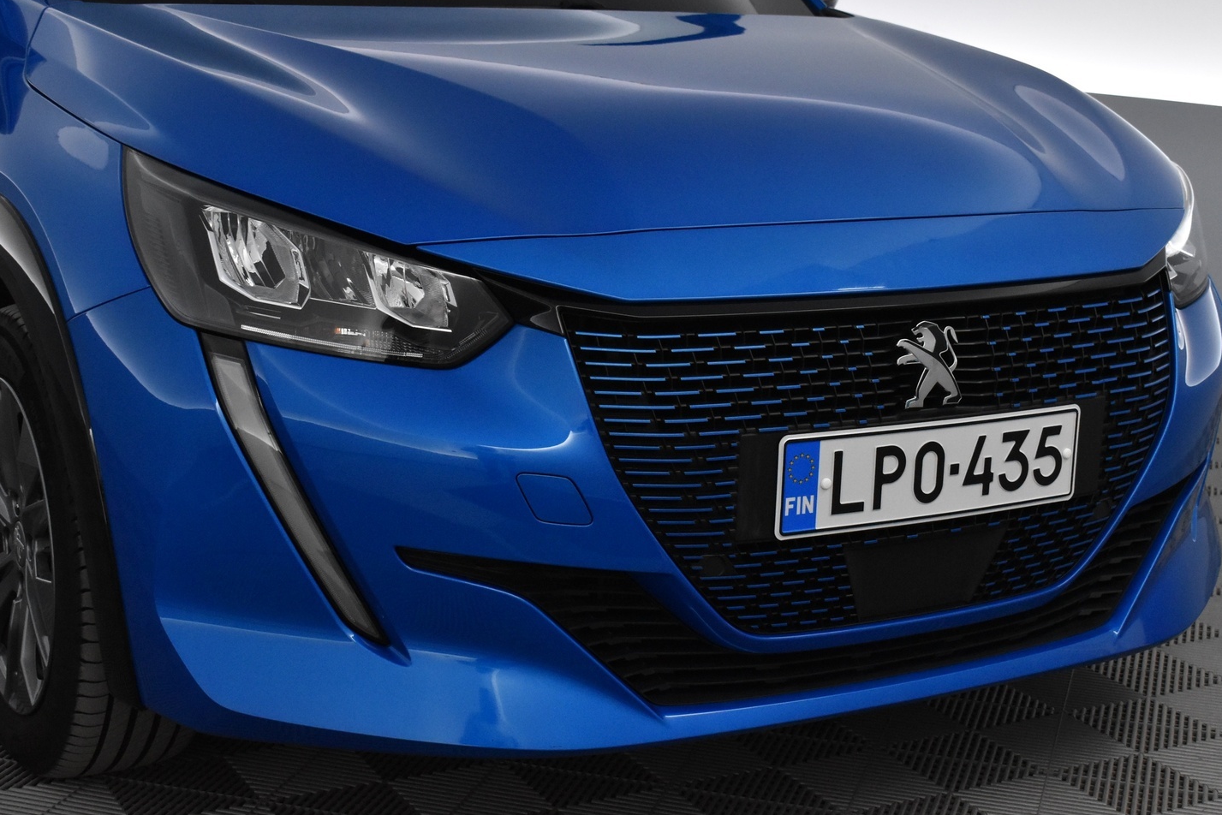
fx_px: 2022
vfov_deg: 22.8
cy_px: 376
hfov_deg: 33.6
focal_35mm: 60
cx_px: 610
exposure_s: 1/200
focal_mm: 35
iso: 3200
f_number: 7.1
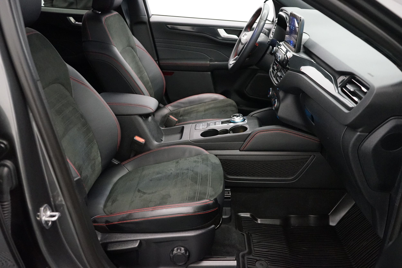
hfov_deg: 58.7
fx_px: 357
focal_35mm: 32
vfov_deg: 41.1
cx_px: 201
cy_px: 134
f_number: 4
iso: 6400
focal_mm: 32
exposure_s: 1/125
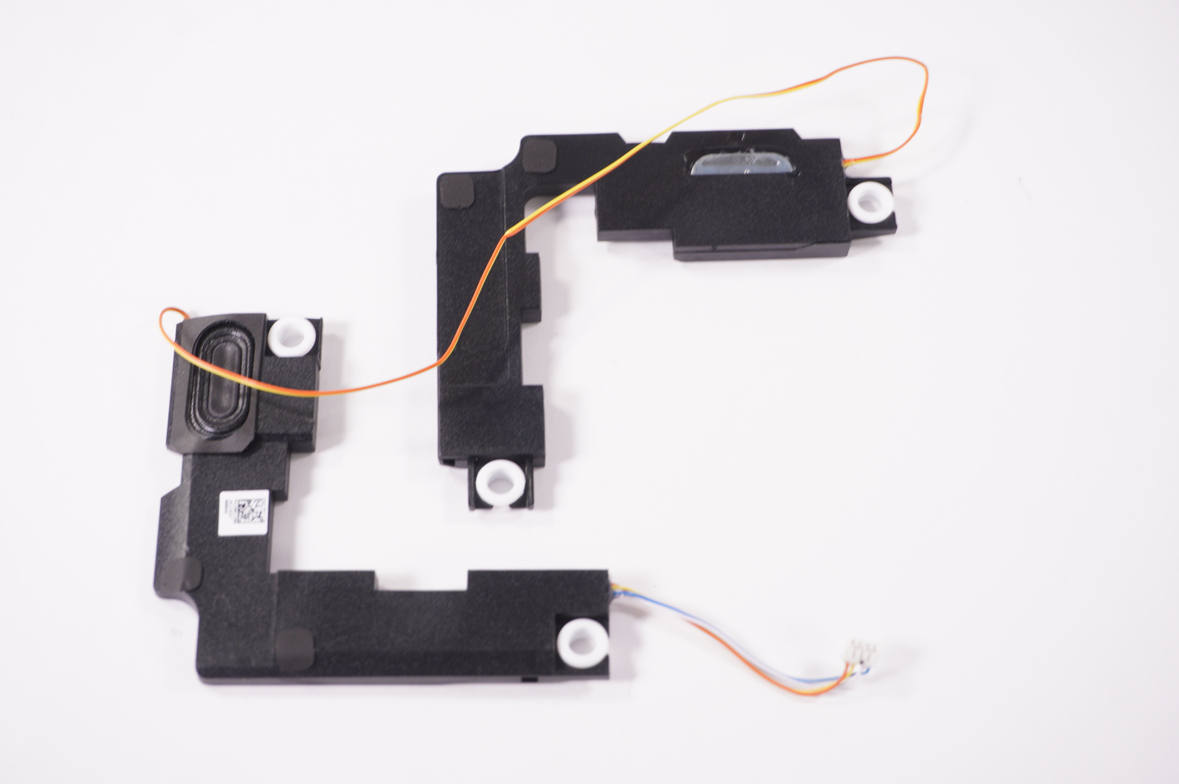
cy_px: 392
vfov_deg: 21.5
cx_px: 590
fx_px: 2061
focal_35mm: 63
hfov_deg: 31.9
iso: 400
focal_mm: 42
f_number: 5.6
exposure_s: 1/160
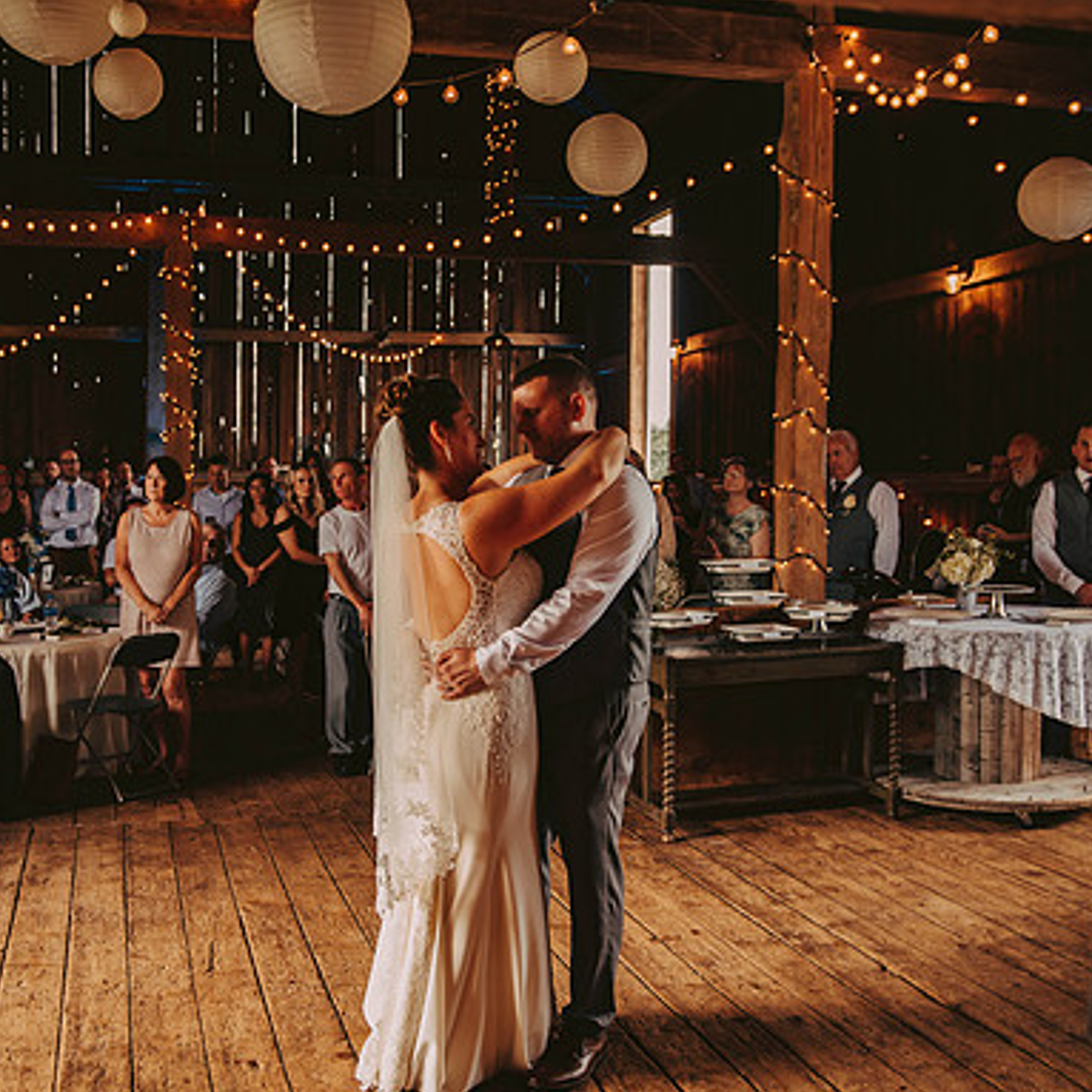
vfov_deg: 46.0
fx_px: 1285
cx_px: 465
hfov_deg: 45.9
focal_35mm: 36
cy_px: 549
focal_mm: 28
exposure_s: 1/60
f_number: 2.8
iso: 400
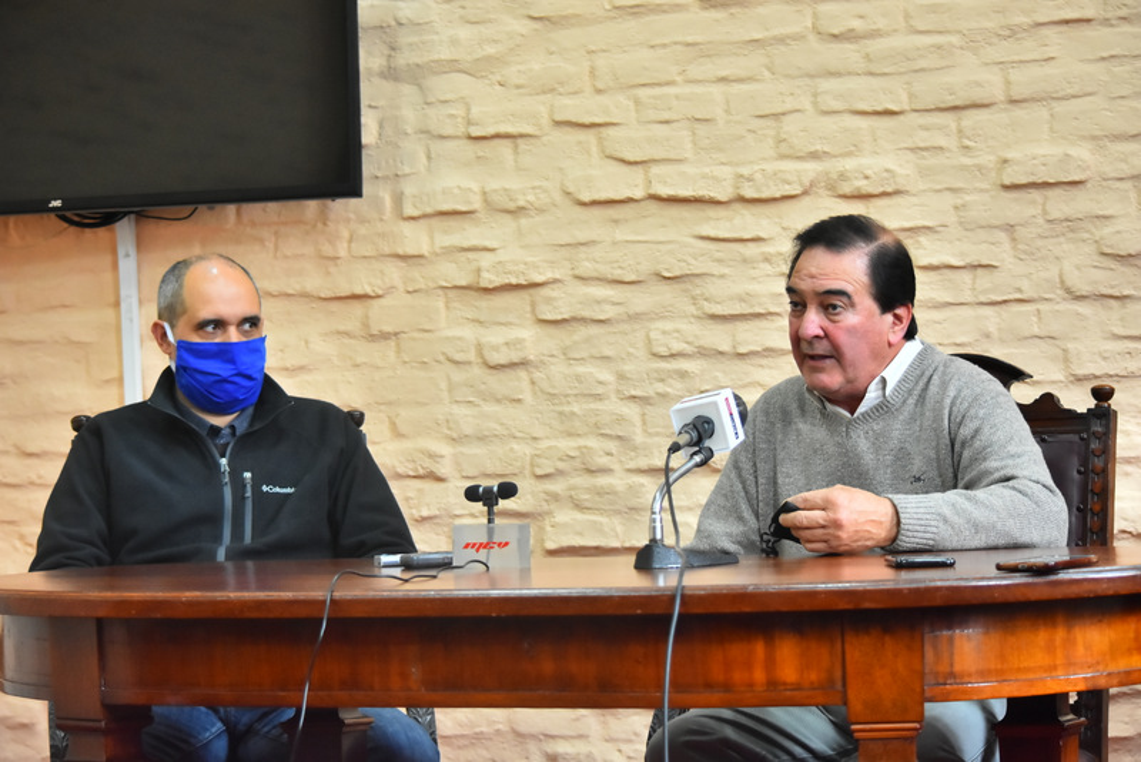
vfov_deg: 13.4
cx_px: 570
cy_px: 381
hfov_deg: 20.0
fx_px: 3234
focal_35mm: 102
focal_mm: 68
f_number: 4.5
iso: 2000
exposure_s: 1/125
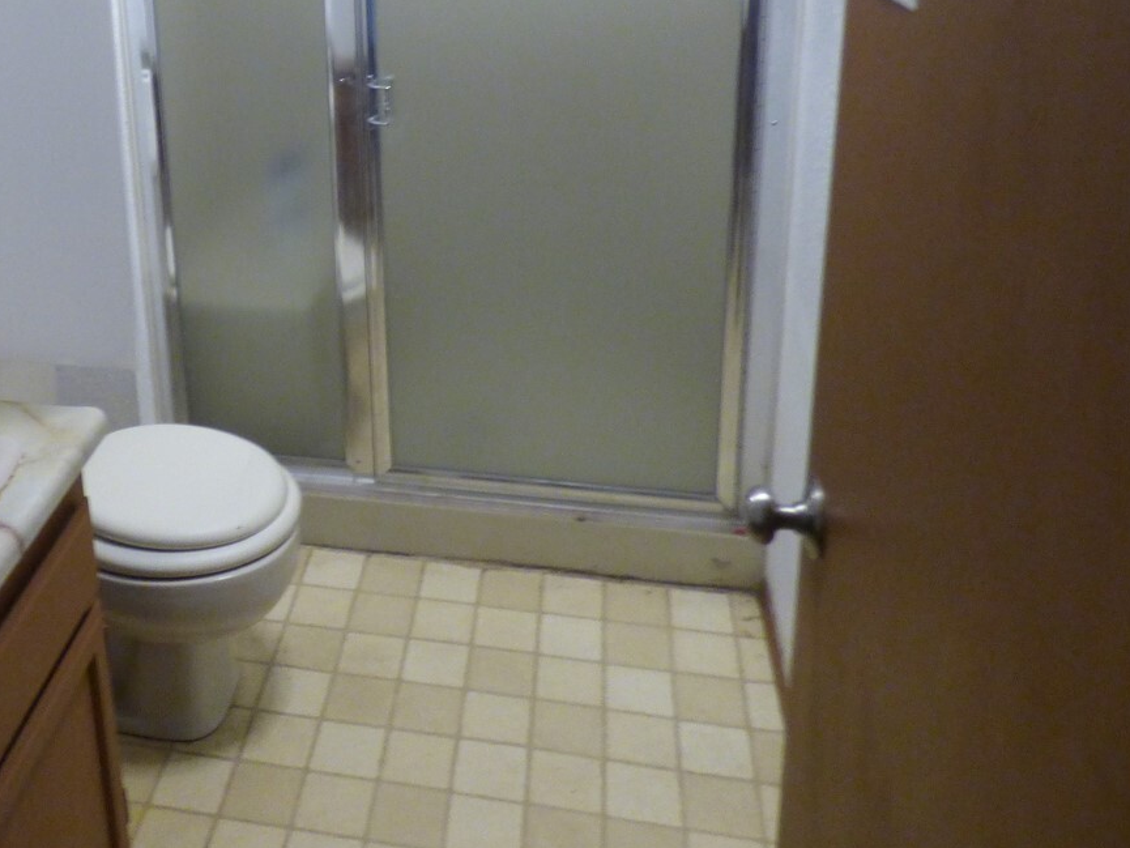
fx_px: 1208
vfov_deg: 36.9
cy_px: 131
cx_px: 238
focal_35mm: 37
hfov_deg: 47.6
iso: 400
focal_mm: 3.58
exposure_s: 1/13
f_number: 2.8
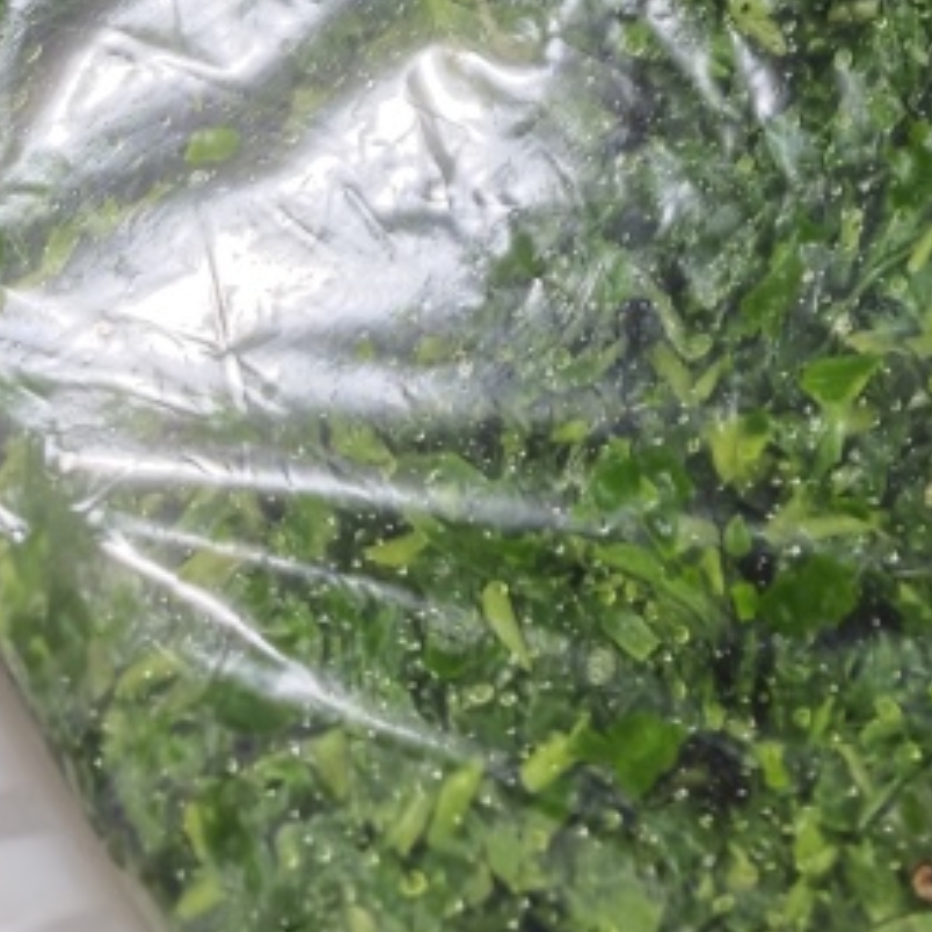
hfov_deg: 19.6
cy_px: -871
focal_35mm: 81
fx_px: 2467
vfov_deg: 16.7
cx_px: 1228
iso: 200
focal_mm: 6.55
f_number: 1.62
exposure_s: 1/50
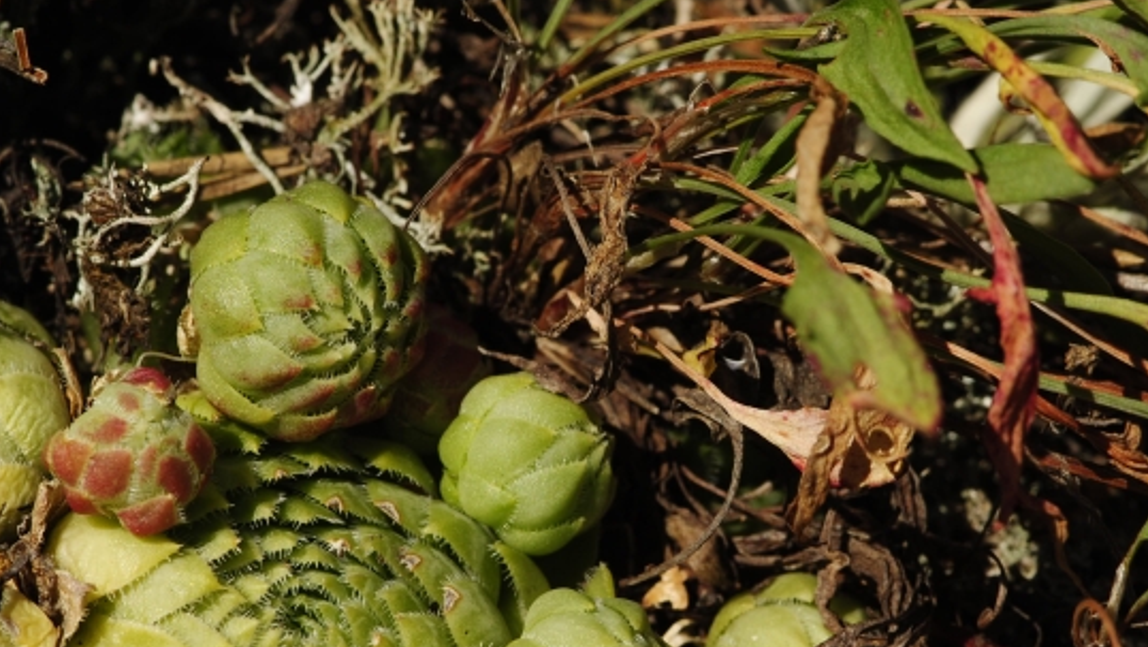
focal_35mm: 199
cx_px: 668
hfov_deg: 10.8
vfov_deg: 6.1
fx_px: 6053
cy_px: 461
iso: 100
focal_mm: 85
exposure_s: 1/250
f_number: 10
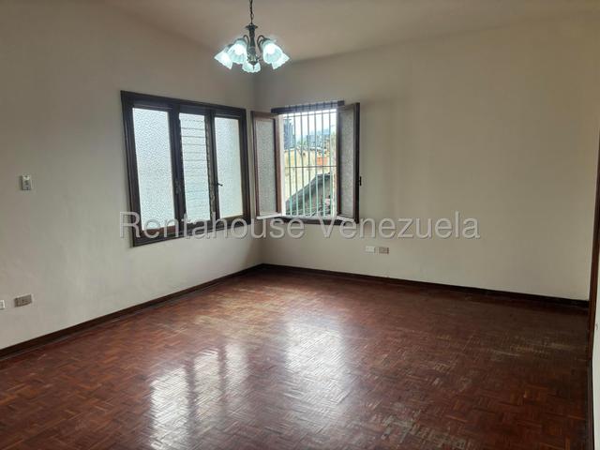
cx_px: 300
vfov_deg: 53.1
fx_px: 451
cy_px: 225
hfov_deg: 67.3
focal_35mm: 26
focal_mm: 5.96
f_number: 1.6
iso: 80
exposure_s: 1/121
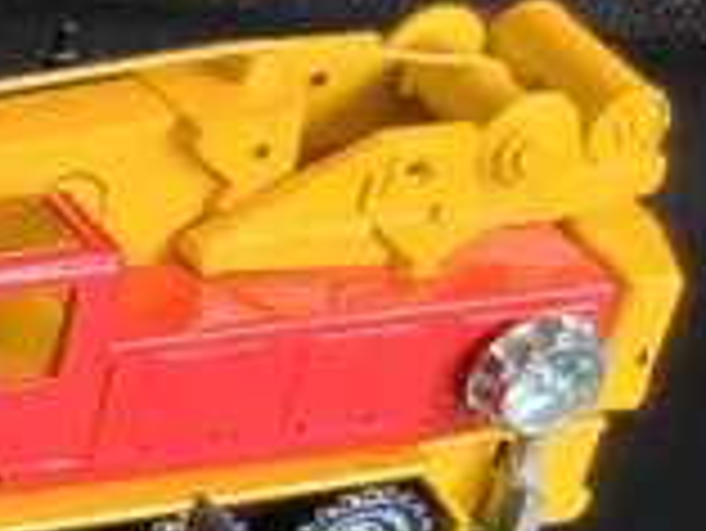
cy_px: 554
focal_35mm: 176
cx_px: -1273
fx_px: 3592
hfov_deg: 9.3
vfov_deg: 8.4
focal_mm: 2.87
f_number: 2
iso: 125
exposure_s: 1/100
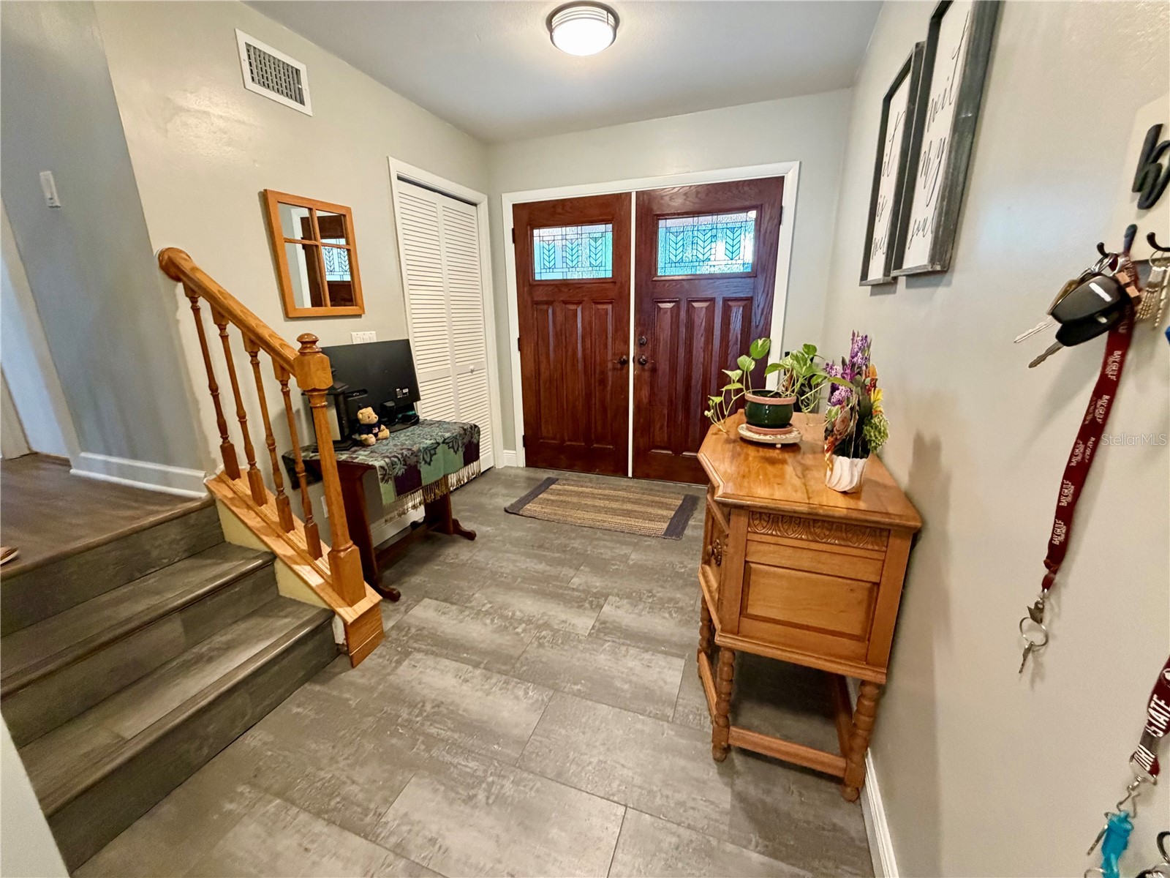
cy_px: 439
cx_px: 585
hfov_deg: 102.1
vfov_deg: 85.7
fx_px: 473
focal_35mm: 14
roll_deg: +0.3
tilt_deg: -15.2
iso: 640
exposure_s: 1/60
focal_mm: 2.22
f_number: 2.2
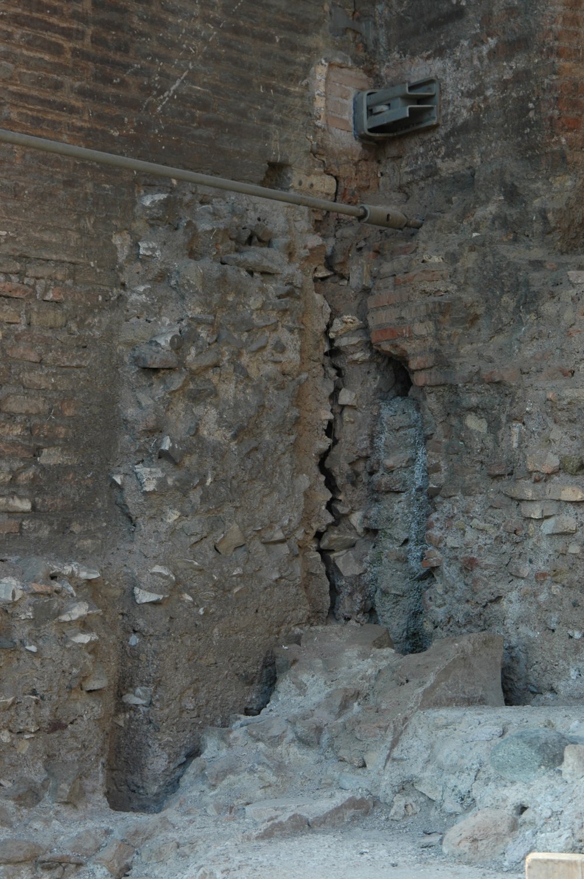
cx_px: 292
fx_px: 2122
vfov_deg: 23.4
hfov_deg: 15.7
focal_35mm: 87
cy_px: 440
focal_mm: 58
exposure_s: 1/160
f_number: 6.3
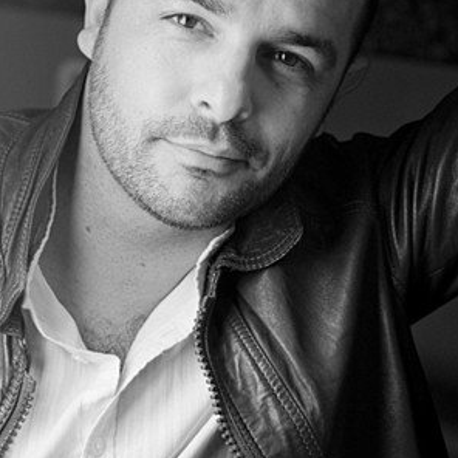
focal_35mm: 107
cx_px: 231
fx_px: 1596
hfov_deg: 16.3
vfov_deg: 16.3
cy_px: 181
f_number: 4.8
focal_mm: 55
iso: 200
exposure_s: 1/180
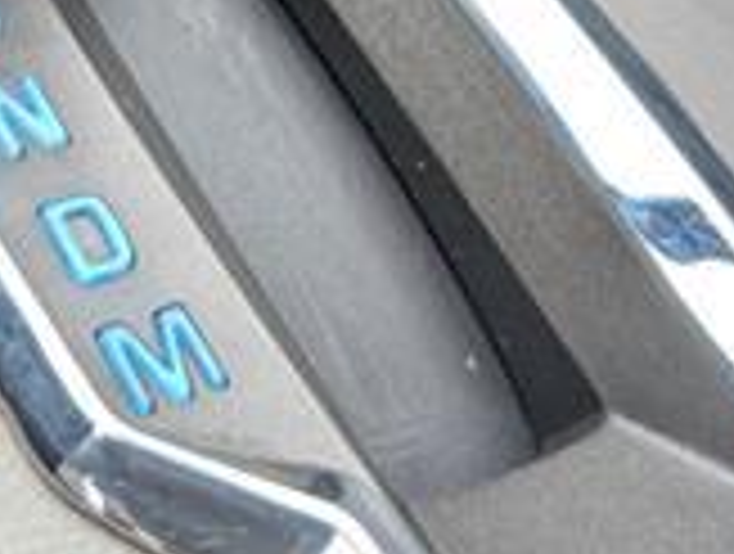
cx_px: 140
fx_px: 1998
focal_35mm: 94
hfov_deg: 20.6
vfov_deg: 14.3
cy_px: -378
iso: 35
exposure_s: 1/217
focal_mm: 6.9
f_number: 1.68
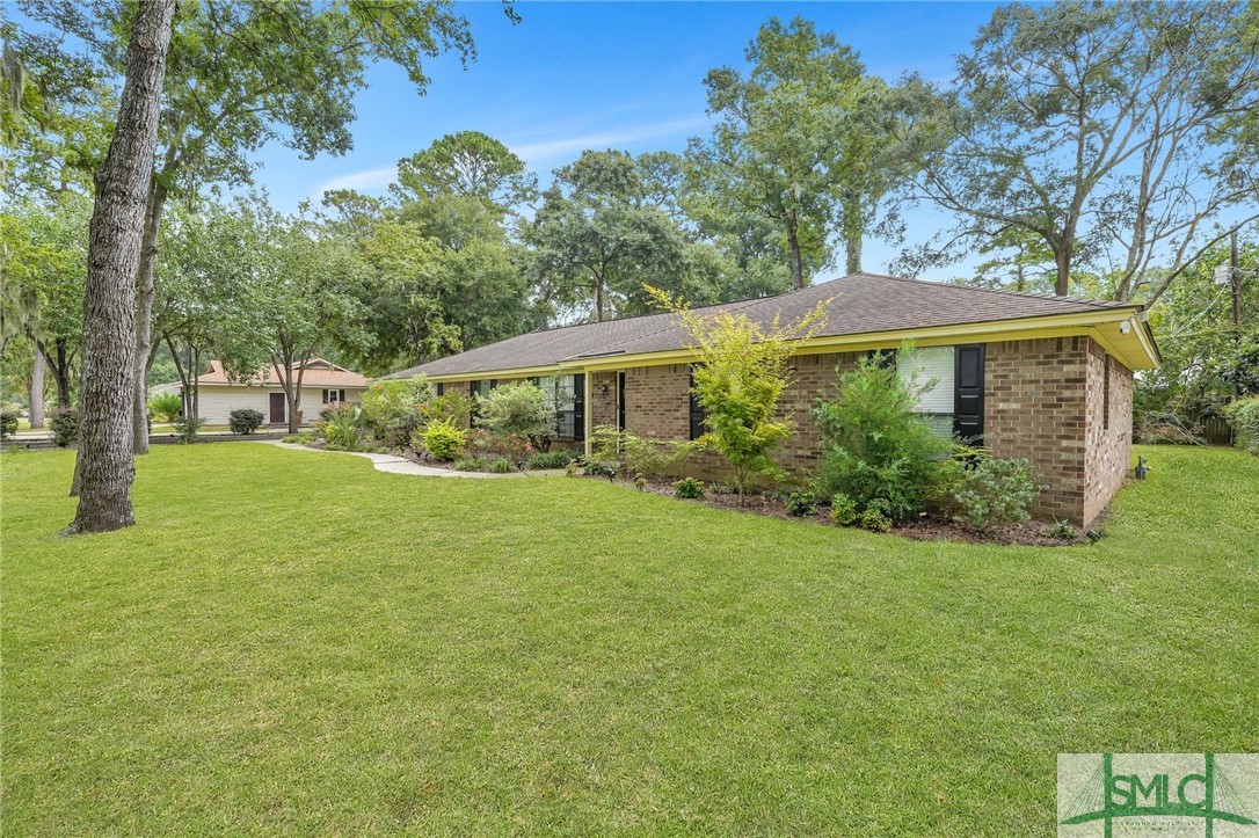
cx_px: 630
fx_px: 559
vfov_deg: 73.7
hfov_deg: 96.8
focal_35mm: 16
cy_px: 419
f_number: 10
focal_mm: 16
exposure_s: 1/60
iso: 200
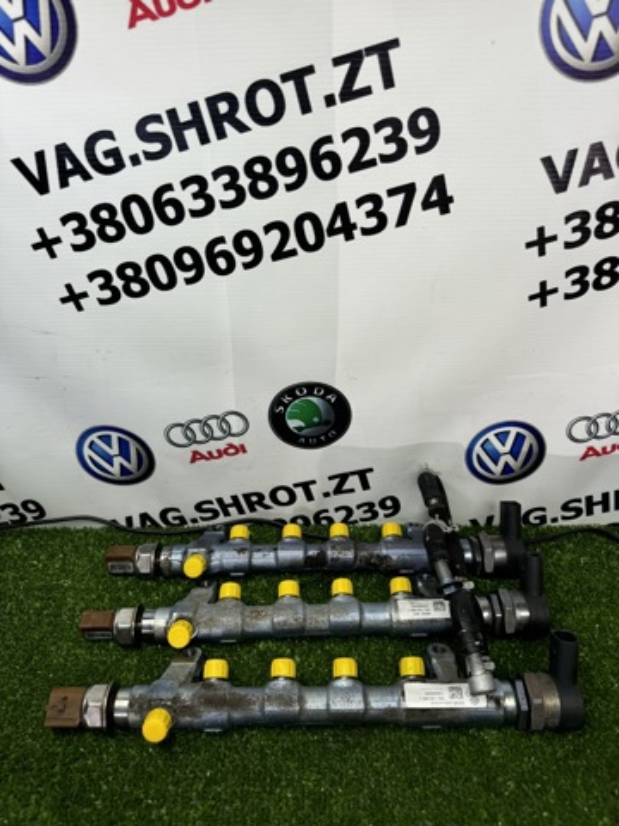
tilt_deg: -32.2
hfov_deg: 56.8
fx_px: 572
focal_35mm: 24
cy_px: 413
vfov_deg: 71.6
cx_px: 310
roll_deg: -0.3
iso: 64
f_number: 1.78
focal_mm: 6.76
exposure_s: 1/218
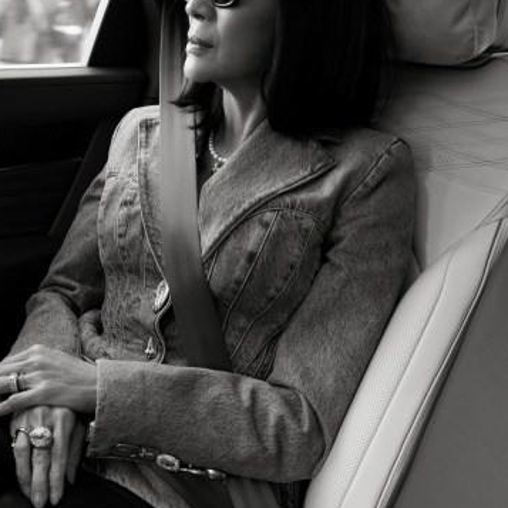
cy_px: 199
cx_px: 71
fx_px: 830
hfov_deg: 32.7
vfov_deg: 33.9
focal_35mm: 50
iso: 1600
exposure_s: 1/60
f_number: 3.5
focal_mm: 28
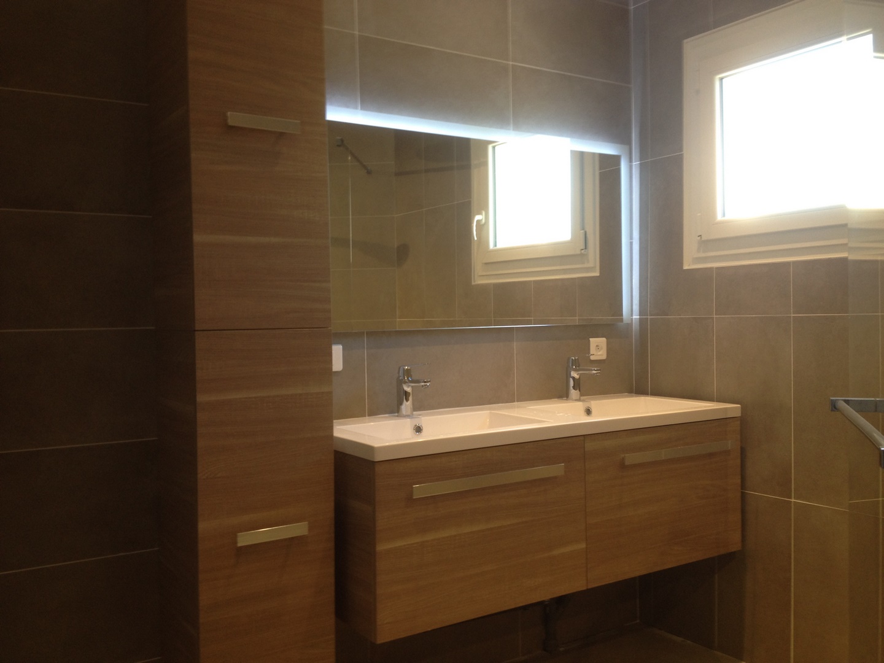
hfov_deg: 52.6
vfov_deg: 40.7
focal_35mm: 35
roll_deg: -0.2
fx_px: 894
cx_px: 442
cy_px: 332
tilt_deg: +0.4
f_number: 2.4
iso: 50
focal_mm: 4.28
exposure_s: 1/30
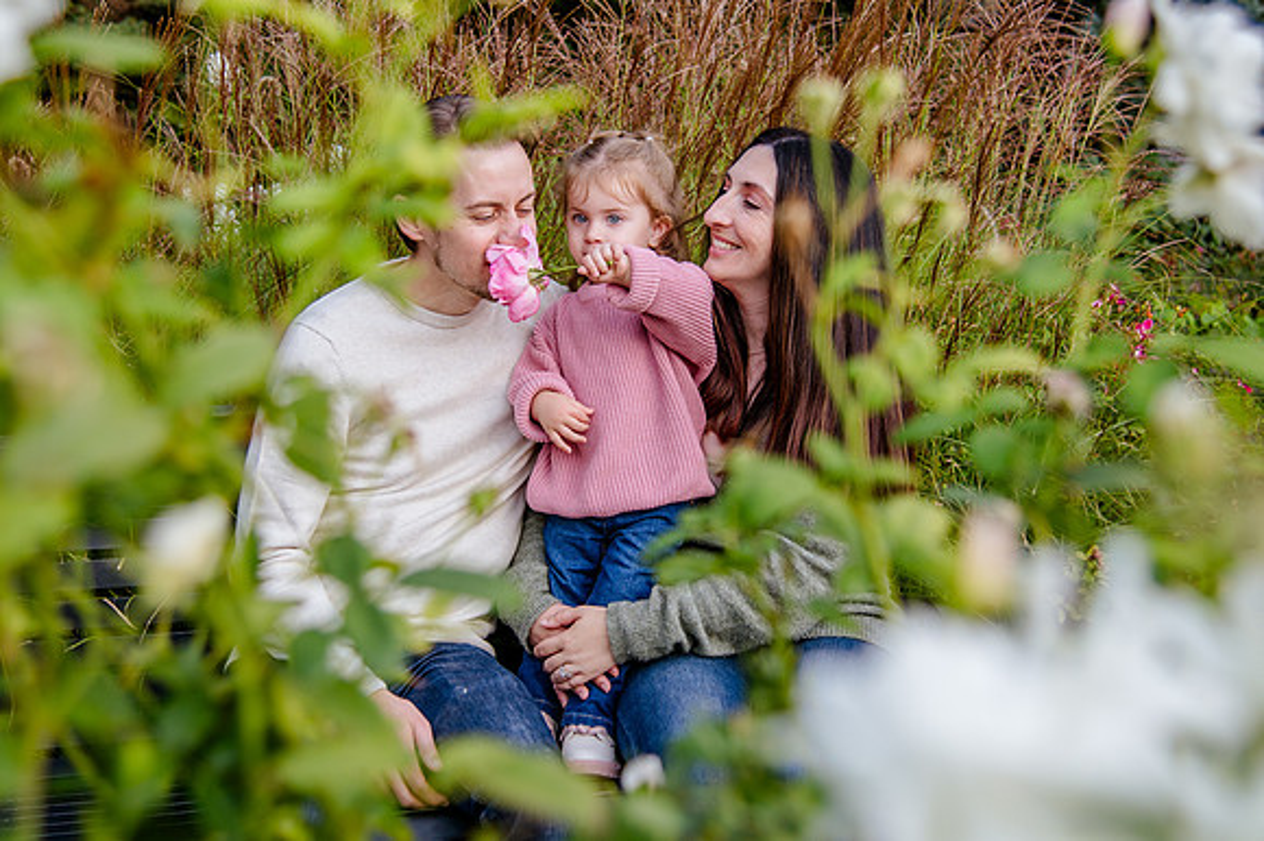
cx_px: 662
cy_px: 375
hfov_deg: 32.3
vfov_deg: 21.8
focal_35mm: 62
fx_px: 2183
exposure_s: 1/160
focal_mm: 48
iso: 500
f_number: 4
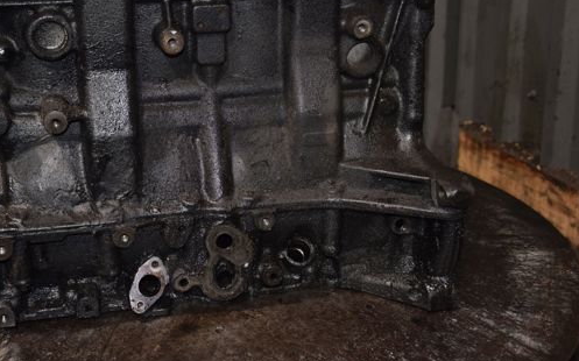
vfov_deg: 20.6
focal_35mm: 63
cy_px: 130
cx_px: 235
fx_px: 994
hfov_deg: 32.4
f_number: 5
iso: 800
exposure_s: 1/60
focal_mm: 32
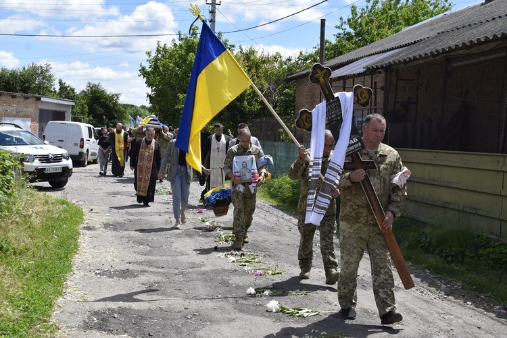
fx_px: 719
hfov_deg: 38.9
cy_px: 169
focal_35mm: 51
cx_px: 254
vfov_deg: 26.5
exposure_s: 1/400
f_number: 10
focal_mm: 34
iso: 200
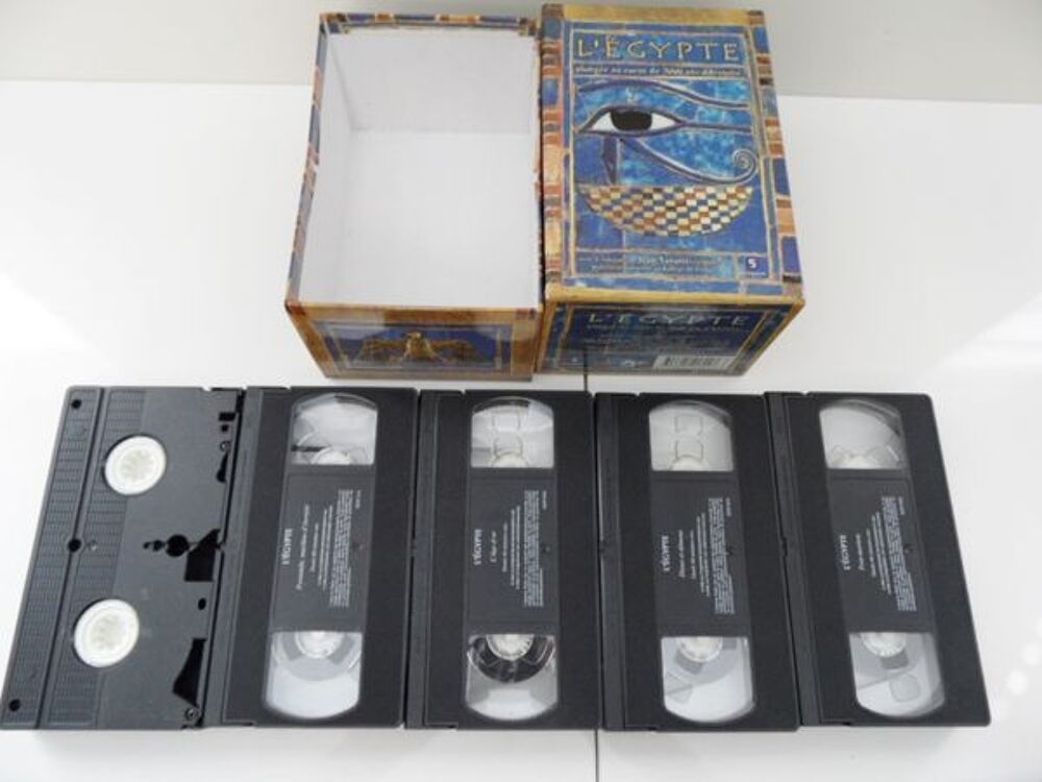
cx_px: 521
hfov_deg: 71.6
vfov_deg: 56.8
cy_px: 391
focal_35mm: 24
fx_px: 722
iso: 160
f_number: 3.2
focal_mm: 3.9
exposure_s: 1/30
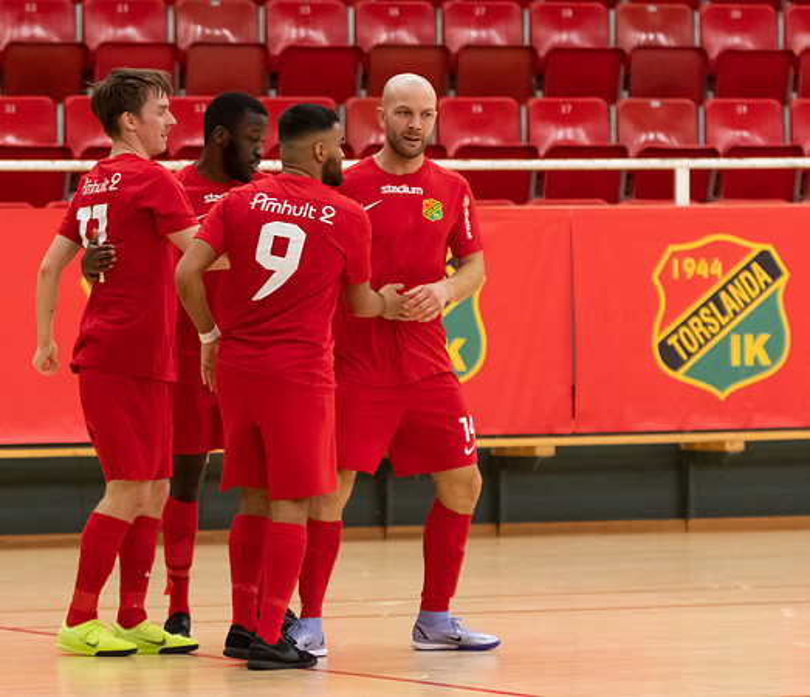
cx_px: 175
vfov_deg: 7.1
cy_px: 322
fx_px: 5609
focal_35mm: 227
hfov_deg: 8.2
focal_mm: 105
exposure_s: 1/800
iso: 1100
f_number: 2.8
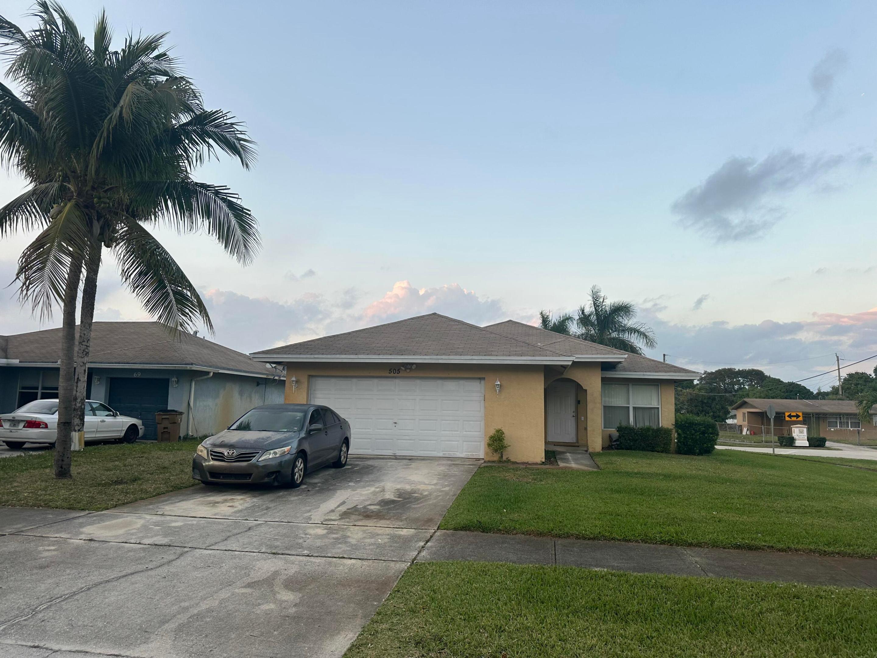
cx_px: 438
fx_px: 608
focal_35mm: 24
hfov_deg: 71.6
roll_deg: -1.5
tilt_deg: +6.7
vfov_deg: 56.8
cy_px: 329
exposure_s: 1/361
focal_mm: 6.86
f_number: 1.78
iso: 80
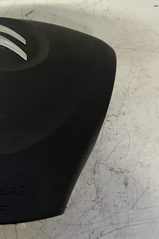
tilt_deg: -75.1
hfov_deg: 28.6
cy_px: 152
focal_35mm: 45
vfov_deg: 43.2
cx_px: 12
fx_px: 298
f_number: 1.6
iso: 250
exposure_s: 1/50
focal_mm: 5.1
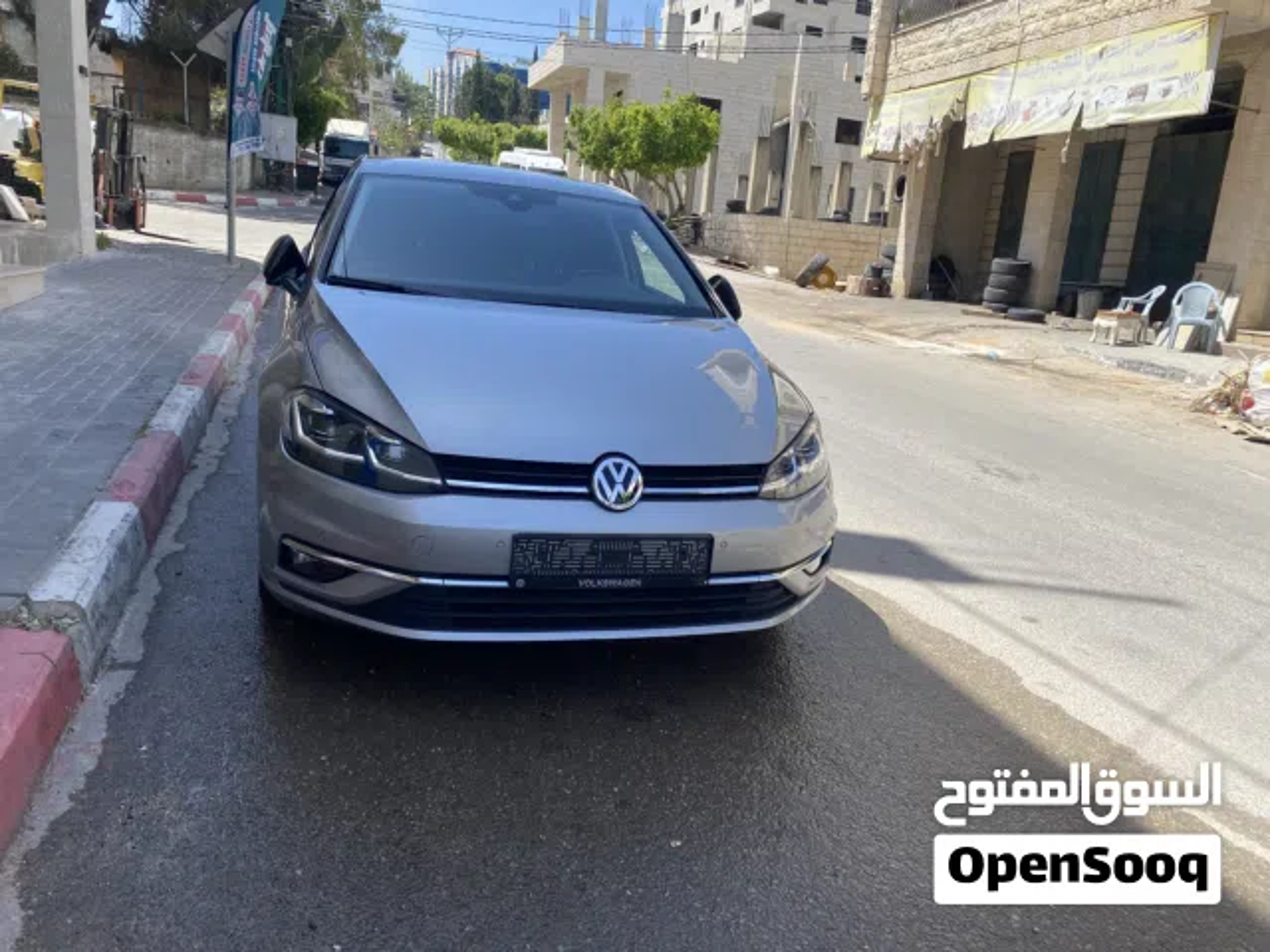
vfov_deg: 53.1
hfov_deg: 67.3
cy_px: 476
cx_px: 635
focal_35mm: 26
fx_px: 954
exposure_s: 1/1504
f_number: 1.8
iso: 32
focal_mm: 4.25
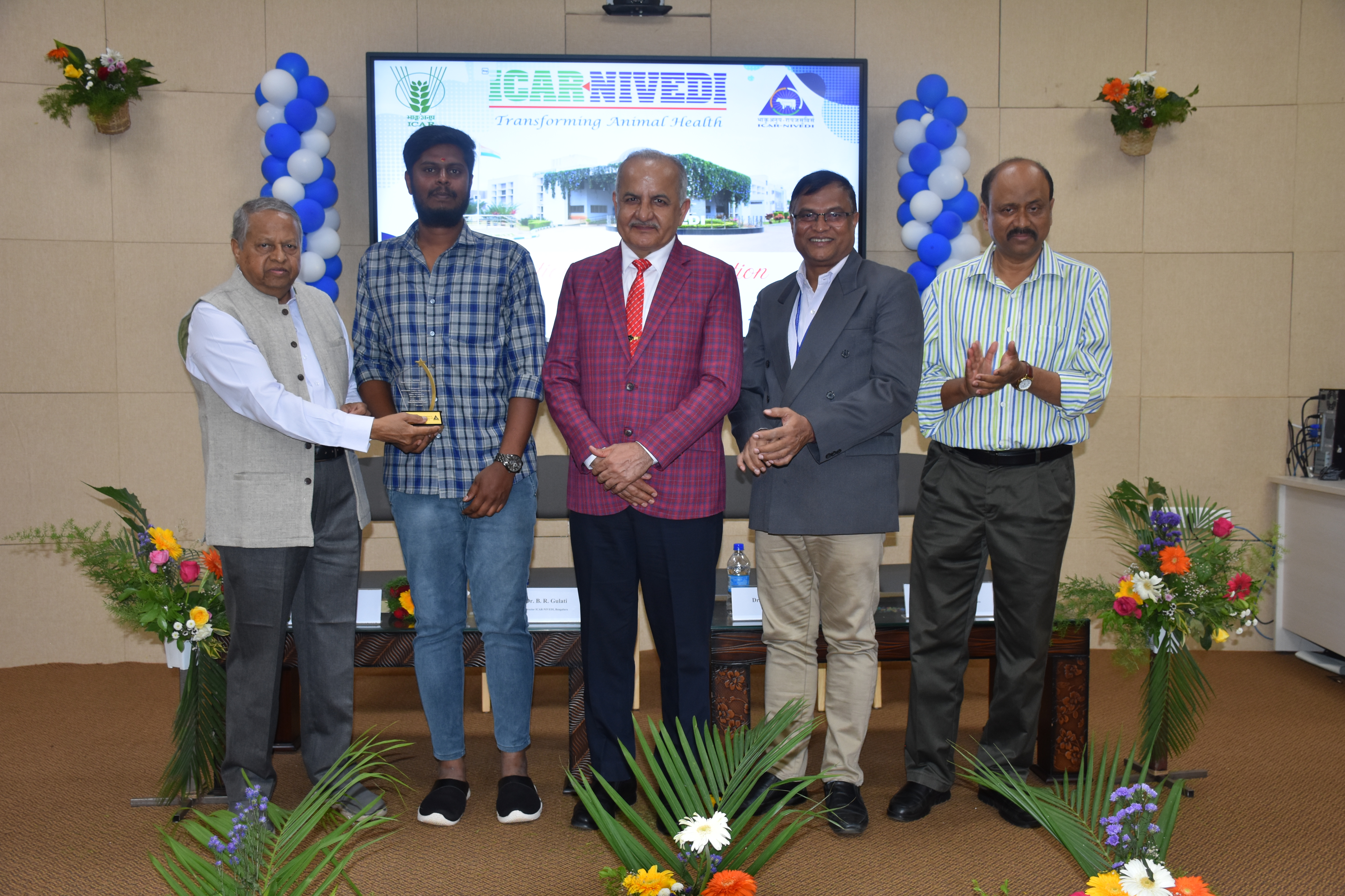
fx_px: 1289
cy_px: 448
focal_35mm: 34
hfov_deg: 55.1
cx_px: 672
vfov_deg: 38.4
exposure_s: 1/80
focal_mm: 23
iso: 400
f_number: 3.8
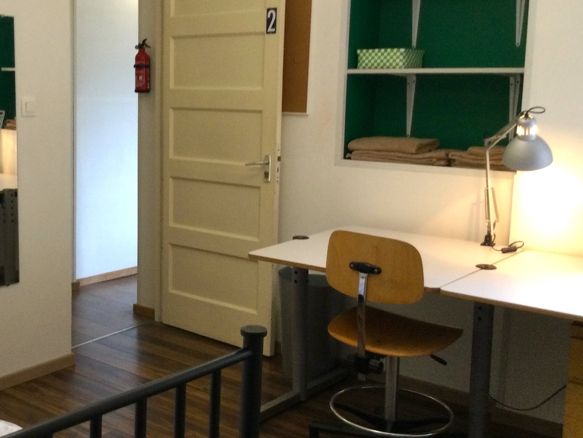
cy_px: 202
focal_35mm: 48
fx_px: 809
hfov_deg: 38.7
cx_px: 155
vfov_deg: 30.3
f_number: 2.4
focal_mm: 3.3
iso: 125
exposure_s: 1/33
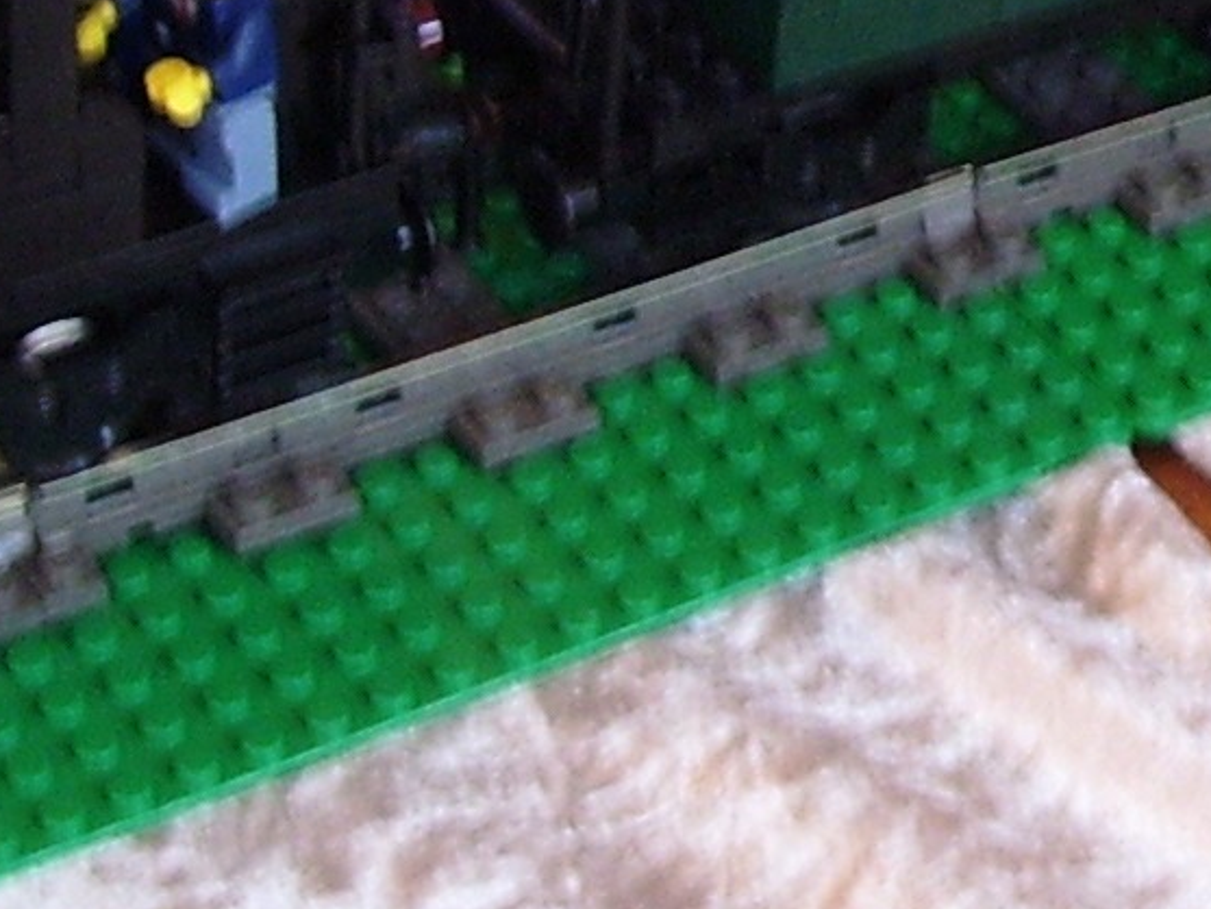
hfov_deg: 13.0
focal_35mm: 149
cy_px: -61
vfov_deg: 9.9
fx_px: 5214
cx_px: 1291
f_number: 2.7
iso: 160
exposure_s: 1/10
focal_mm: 6
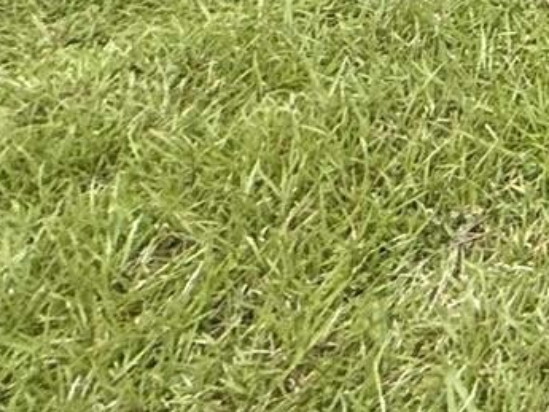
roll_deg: -3.3
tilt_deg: +2.9
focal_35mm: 83
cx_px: 1618
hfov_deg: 11.8
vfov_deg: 13.3
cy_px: -574
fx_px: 1317
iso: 50
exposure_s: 1/421
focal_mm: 2.22
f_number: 2.2
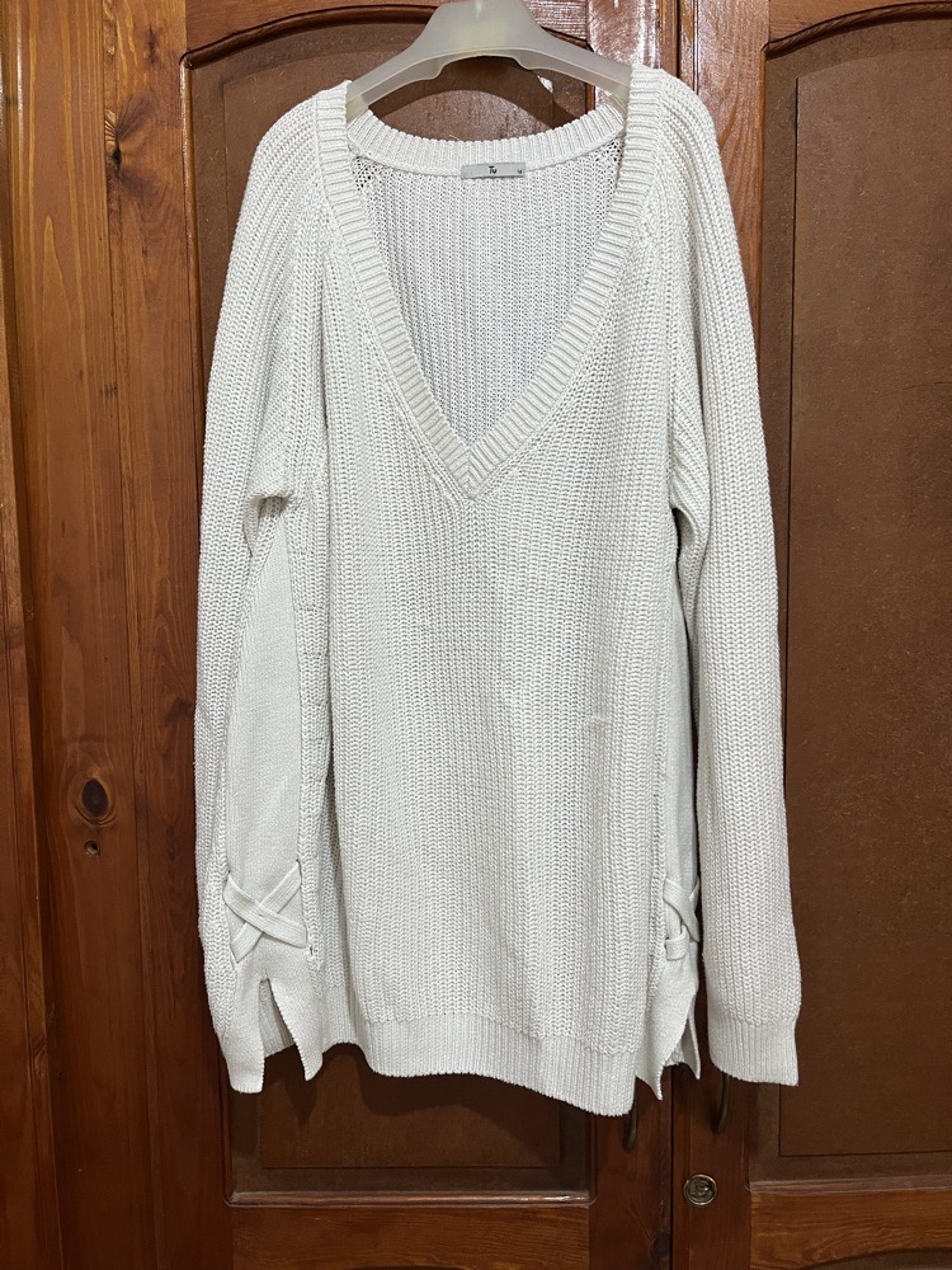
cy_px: 635
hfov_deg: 53.1
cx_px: 476
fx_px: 953
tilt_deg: -6.1
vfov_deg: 67.3
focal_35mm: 26
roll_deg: +1.5
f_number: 1.6
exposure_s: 1/50
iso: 250
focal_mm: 5.1
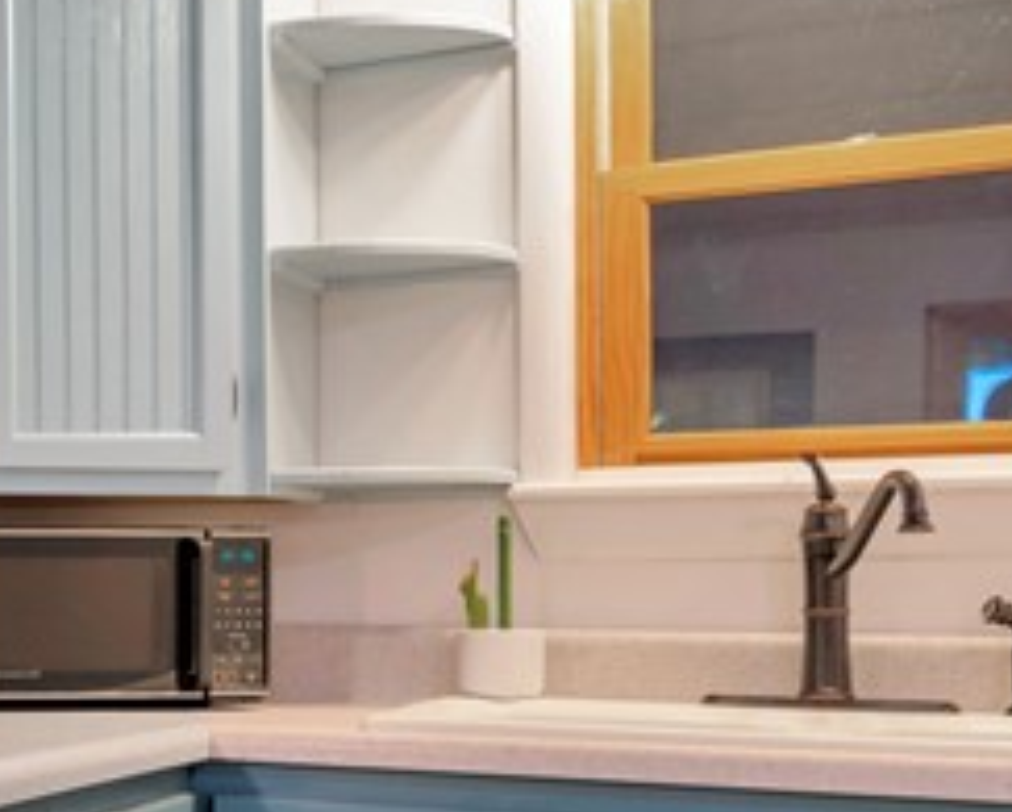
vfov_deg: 22.7
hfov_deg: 22.2
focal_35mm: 67
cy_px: 579
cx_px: -591
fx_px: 2009
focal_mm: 16
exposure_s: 1/1.67
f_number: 7.1
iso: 100
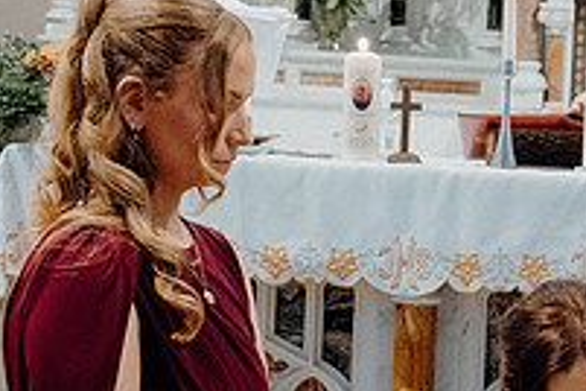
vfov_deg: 9.0
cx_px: 609
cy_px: 454
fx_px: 2441
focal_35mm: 150
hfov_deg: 13.5
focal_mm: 35
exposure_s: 1/160
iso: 3200
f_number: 3.5
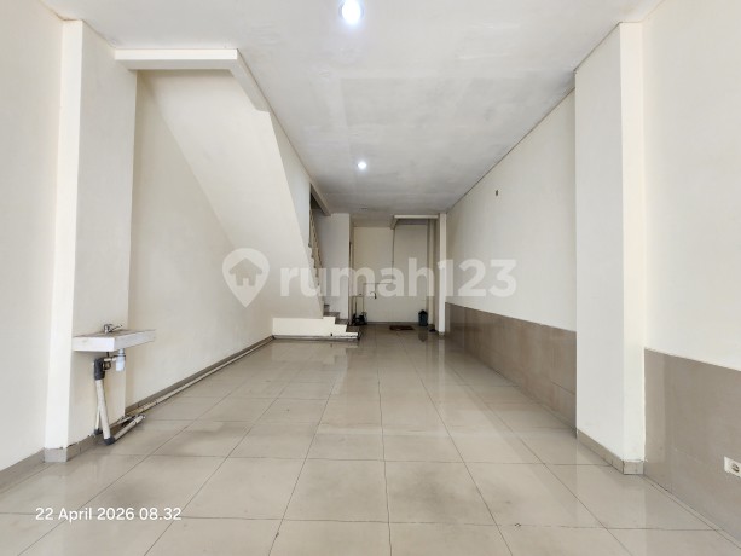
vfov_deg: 89.9
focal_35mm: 13
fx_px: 278
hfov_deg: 106.2
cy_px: 278
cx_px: 370
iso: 160
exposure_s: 1/50
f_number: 2.2
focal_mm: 2.2
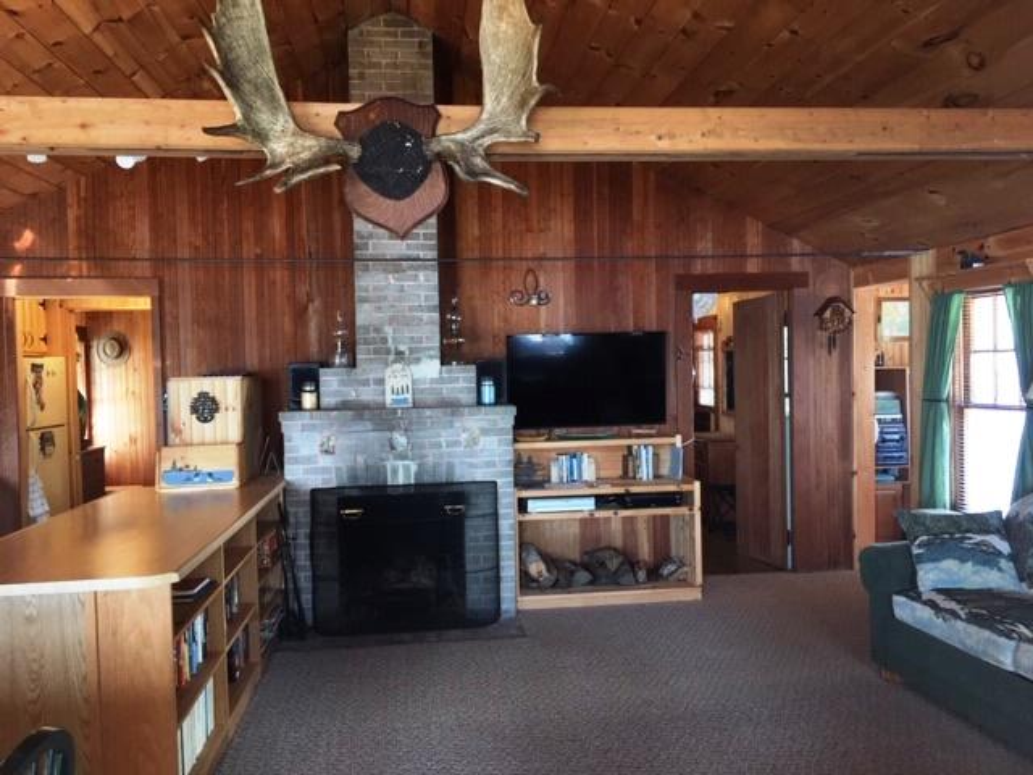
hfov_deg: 61.7
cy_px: 388
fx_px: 865
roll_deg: +1.4
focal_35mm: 29
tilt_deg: -3.2
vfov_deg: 48.2
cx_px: 516
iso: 80
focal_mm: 4.15
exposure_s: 1/30
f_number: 2.2
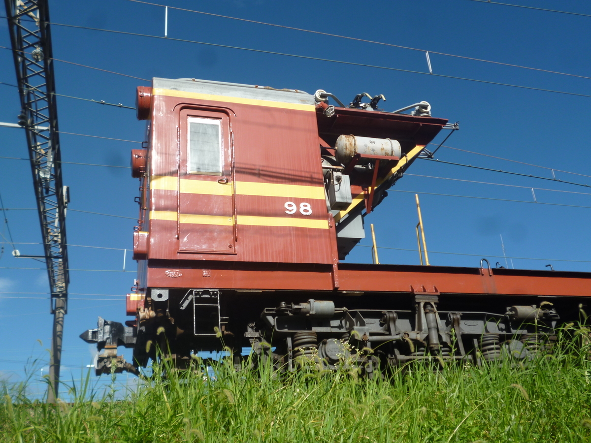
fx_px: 615
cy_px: 222
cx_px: 296
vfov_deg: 39.7
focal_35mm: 36
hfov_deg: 51.4
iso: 100
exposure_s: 1/125
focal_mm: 6.4
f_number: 10
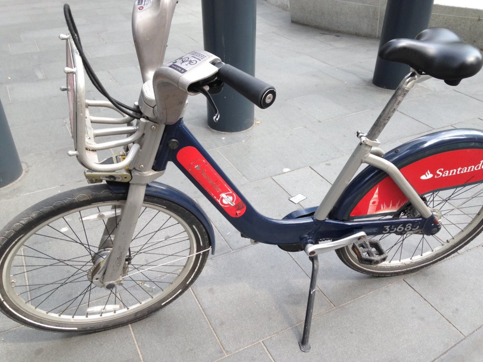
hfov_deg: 55.4
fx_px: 460
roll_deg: +0.1
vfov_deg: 42.9
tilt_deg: -35.7
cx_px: 242
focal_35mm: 33
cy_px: 181
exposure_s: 1/214
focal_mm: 4.12
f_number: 2.4
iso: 50
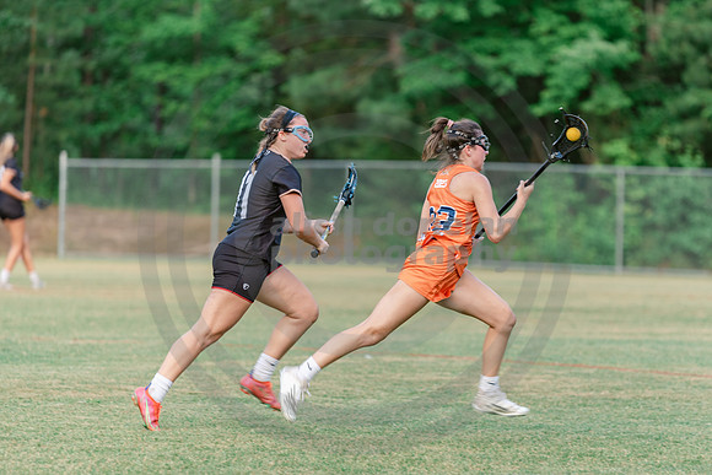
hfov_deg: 7.6
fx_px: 5368
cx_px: 435
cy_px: 314
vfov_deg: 5.1
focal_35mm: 271
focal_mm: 200
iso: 250
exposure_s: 1/400
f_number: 2.8
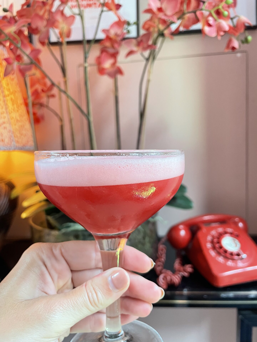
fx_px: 257
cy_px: 171
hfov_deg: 53.1
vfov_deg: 67.3
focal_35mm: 26
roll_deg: +2.7
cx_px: 128
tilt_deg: -6.2
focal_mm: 4.2
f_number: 1.6
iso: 320
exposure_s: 1/50
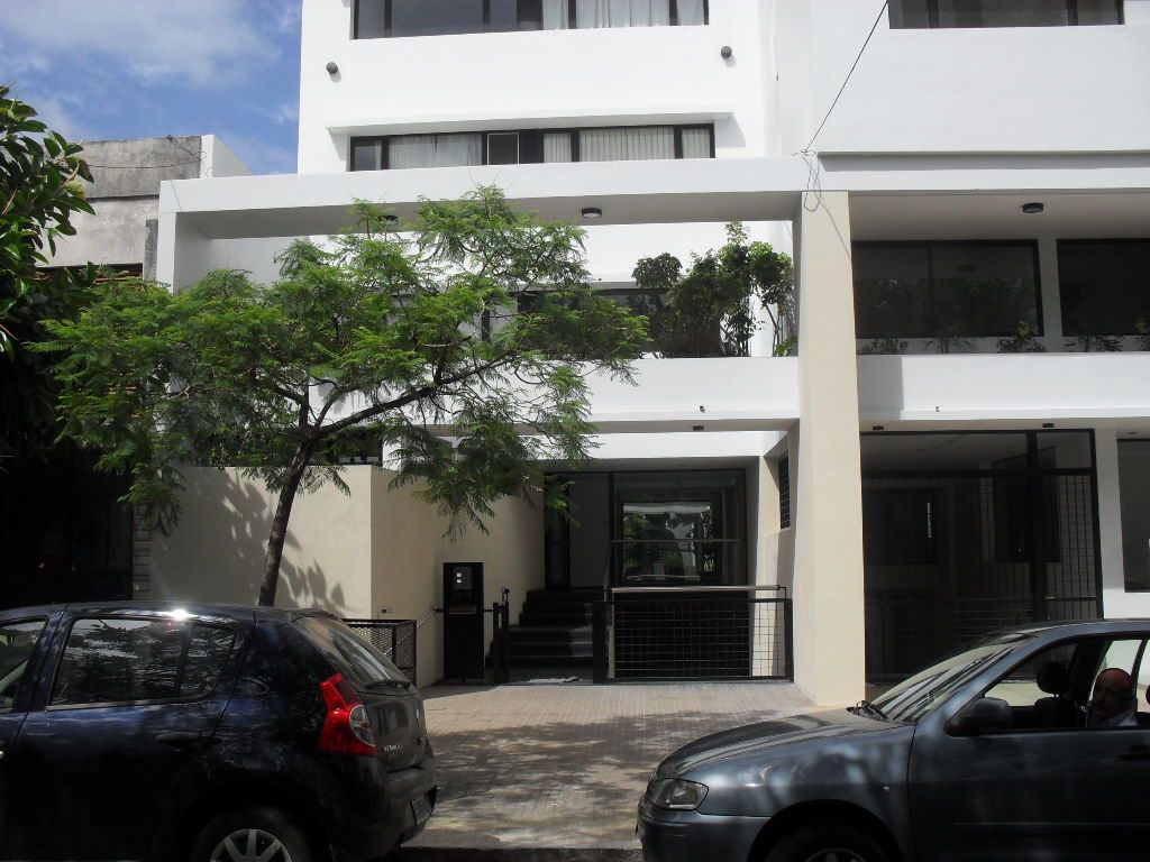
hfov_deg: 52.6
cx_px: 575
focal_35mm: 35
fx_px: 1163
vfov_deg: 40.7
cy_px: 431
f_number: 8.4
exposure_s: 1/350
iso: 100
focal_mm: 6.3
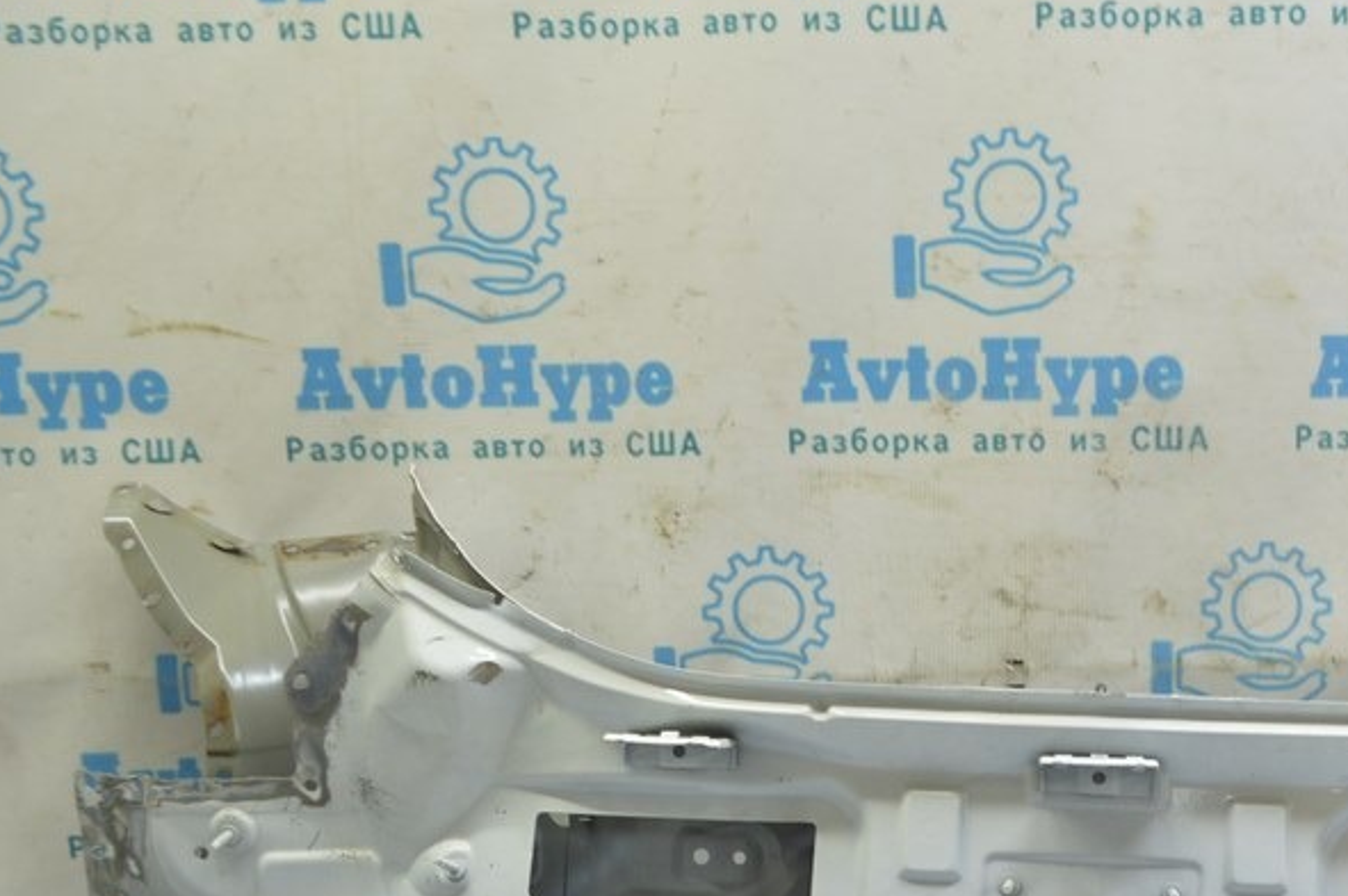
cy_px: 710
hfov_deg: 36.8
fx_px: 1945
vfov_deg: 25.5
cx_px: 1090
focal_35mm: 52
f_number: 5.6
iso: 400
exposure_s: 1/20
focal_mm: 20
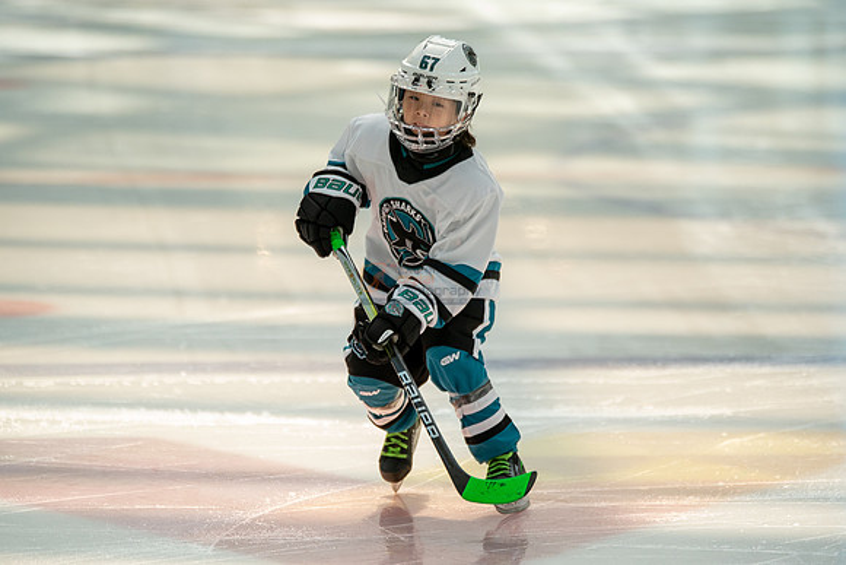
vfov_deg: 3.9
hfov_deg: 5.9
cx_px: 387
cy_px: 316
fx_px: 8248
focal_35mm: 351
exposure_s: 1/2500
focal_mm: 274
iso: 1600
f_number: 3.2
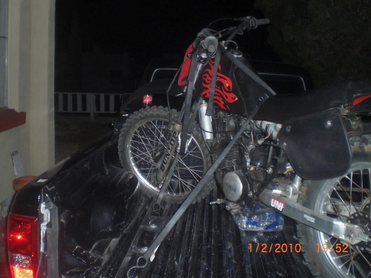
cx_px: 186
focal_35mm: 38
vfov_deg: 37.7
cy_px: 139
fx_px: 407
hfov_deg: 49.0
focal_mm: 6.3
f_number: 3.1
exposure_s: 1/60
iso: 200
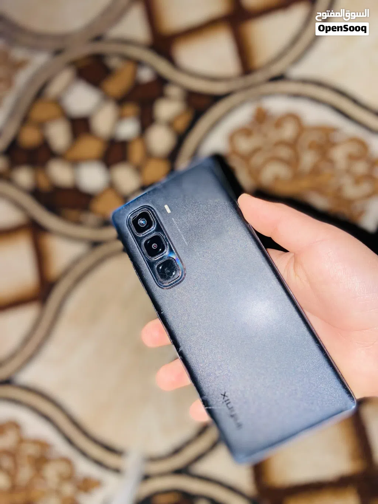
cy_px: 252
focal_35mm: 26
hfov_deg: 53.1
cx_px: 189
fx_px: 378
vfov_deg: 67.3
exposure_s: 1/44
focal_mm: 4.25
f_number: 1.8
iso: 32
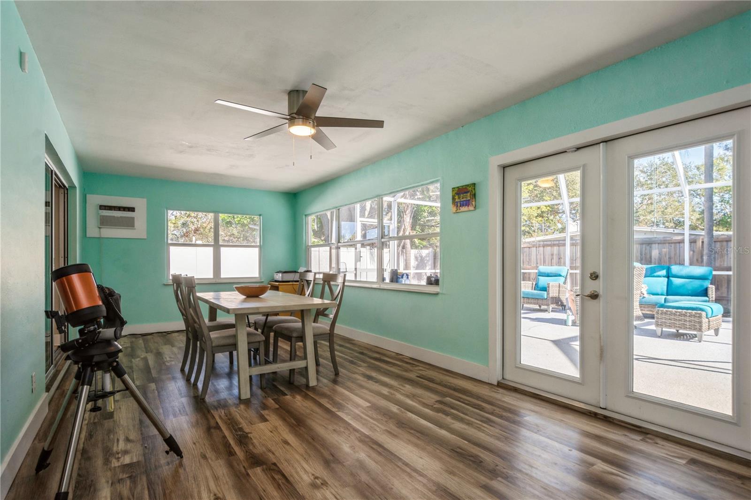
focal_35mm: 18
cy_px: 250
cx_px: 376
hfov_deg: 90.0
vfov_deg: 67.4
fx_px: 375
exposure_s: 1/60
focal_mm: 12
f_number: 8
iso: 250
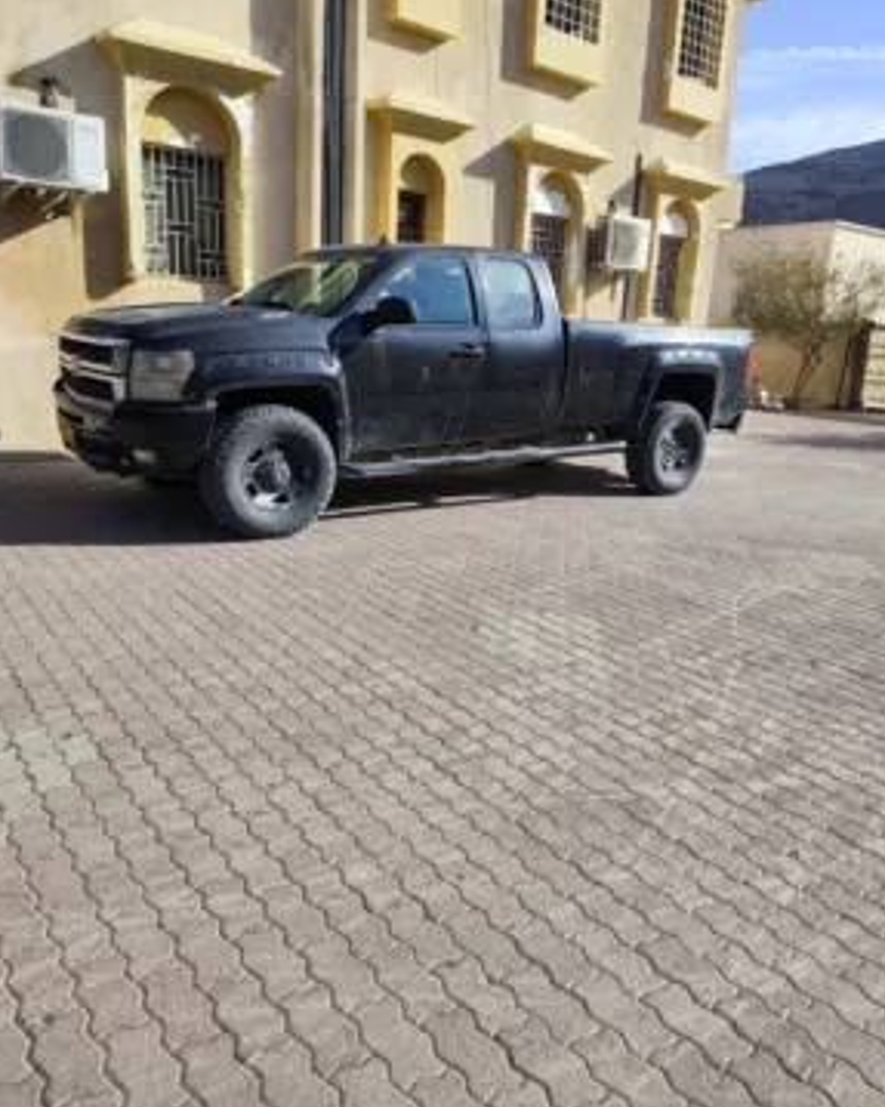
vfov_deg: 68.1
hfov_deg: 56.8
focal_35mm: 25
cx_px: 435
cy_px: 540
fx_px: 819
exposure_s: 1/753
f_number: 1.65
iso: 50
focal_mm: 6.19
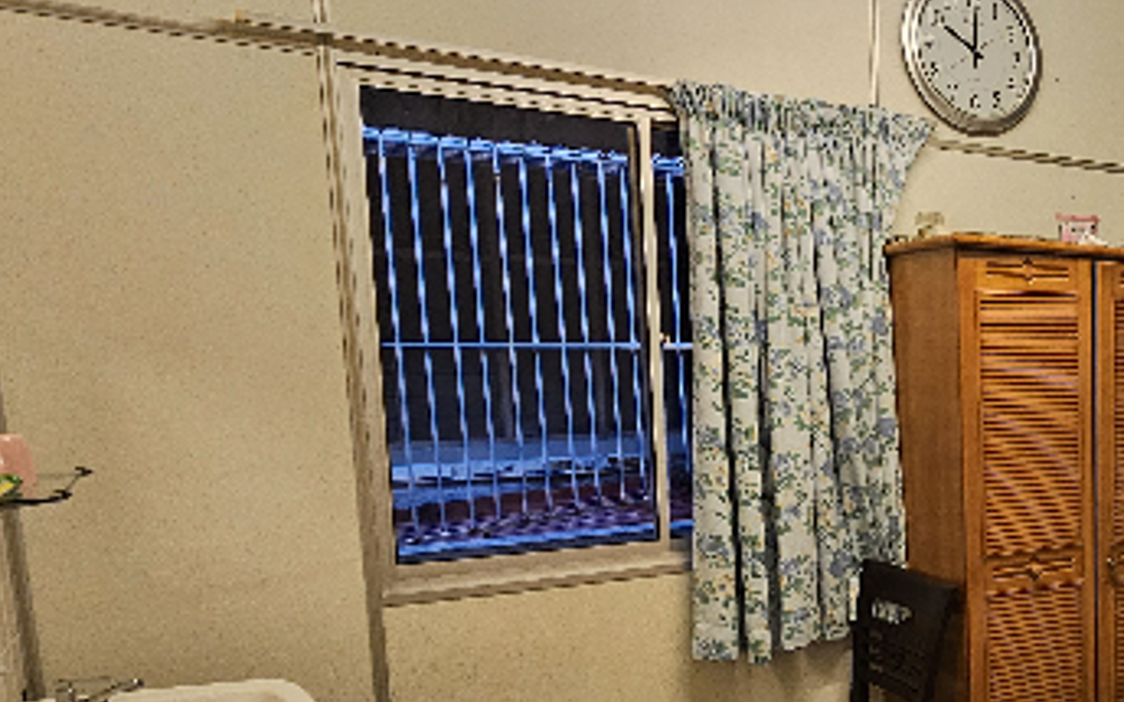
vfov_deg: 38.7
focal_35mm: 32
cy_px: 496
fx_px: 980
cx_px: 1183
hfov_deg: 46.9
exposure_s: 1/50
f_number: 2.2
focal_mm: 2.2
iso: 250
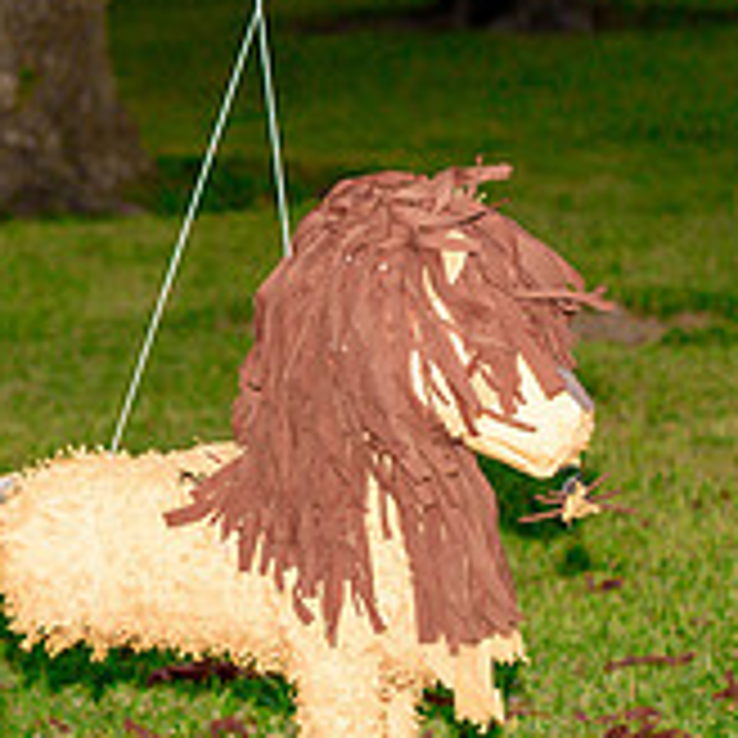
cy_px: 551
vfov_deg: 7.8
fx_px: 5427
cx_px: -14
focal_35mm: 225
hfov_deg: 7.7
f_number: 3.2
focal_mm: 75
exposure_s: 1/250
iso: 2000
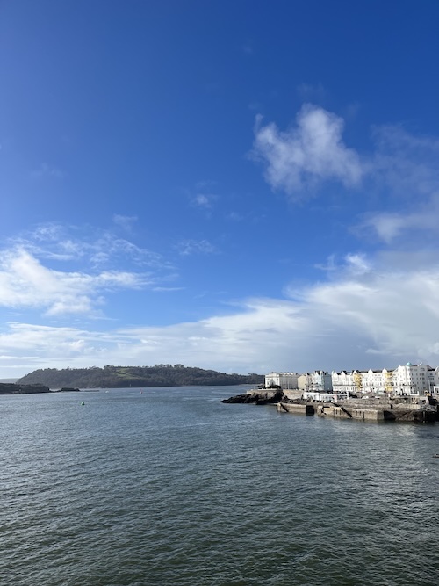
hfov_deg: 53.0
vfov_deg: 67.3
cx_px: 220
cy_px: 293
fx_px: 440
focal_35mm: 26
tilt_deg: +11.4
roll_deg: +1.9
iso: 50
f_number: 1.6
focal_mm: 5.1
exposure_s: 1/5076
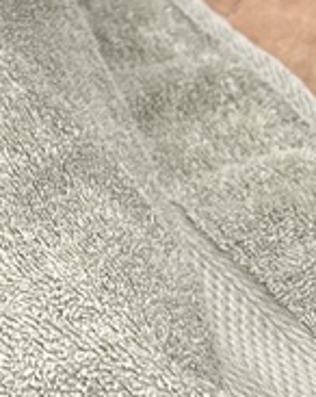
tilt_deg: -18.0
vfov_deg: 10.5
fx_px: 1663
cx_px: -487
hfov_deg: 9.5
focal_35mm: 142
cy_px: -707
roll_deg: -1.9
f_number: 1.5
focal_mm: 5.7
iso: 125
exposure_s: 1/60
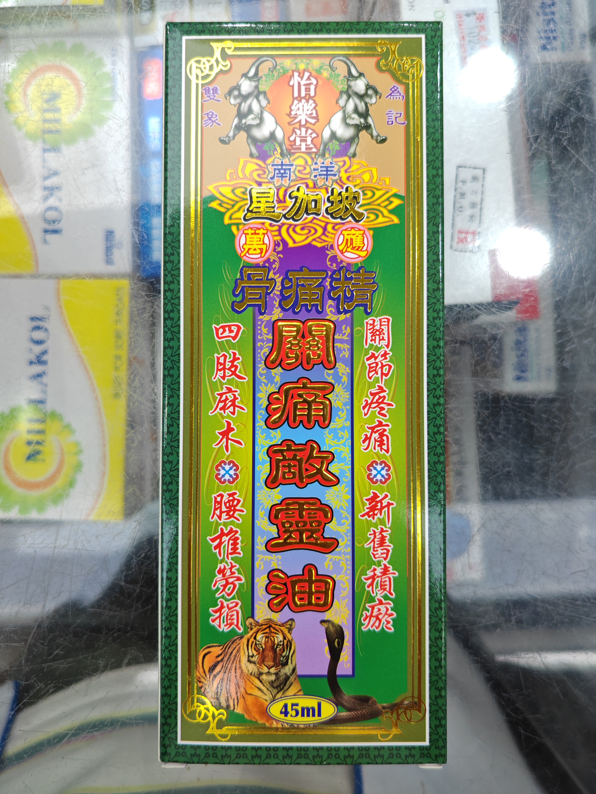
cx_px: 298
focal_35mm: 26
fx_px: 597
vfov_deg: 67.3
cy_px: 397
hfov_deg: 53.1
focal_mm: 5.4
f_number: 1.6
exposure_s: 1/110
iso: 50
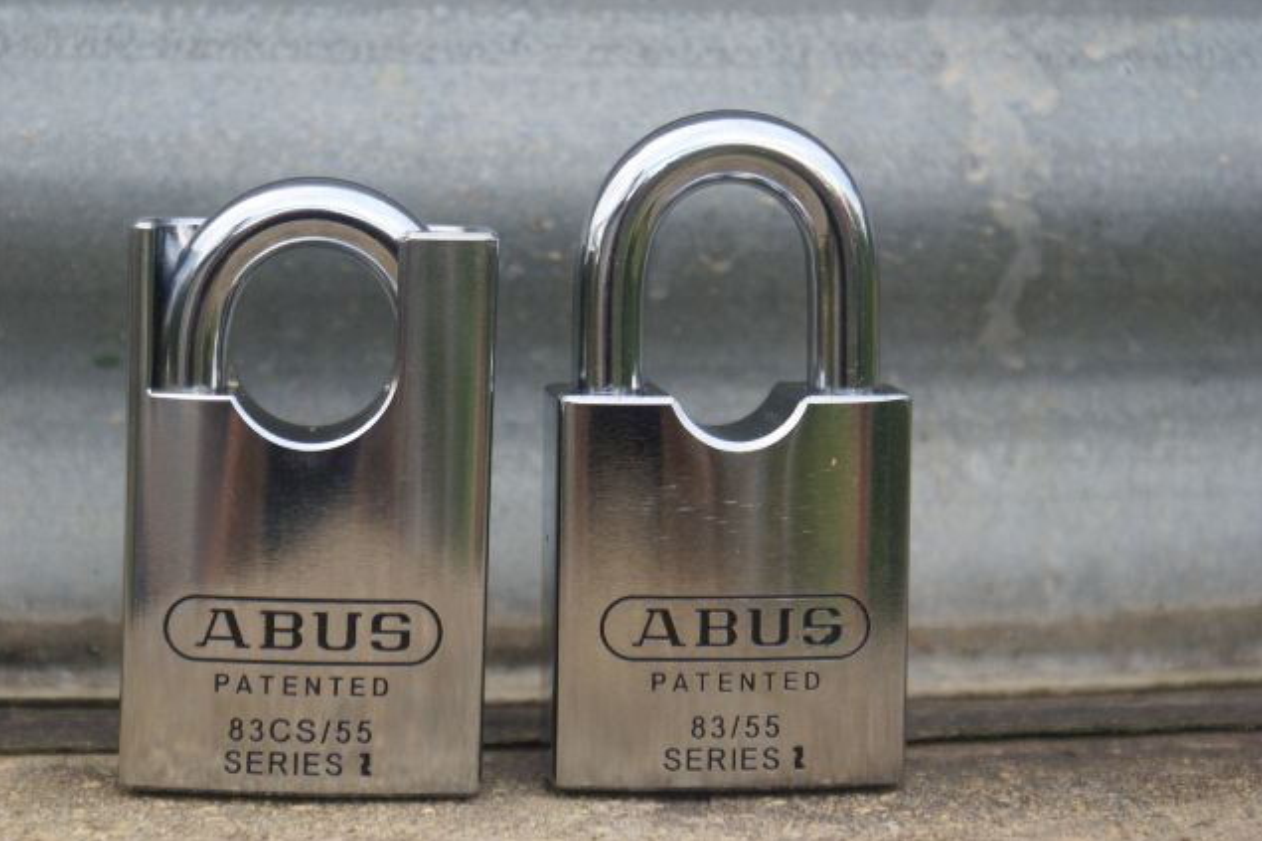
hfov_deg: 19.3
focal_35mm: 106
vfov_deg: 12.9
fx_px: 3715
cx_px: 628
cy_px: 420
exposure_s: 1/80
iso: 400
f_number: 5.6
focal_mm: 70
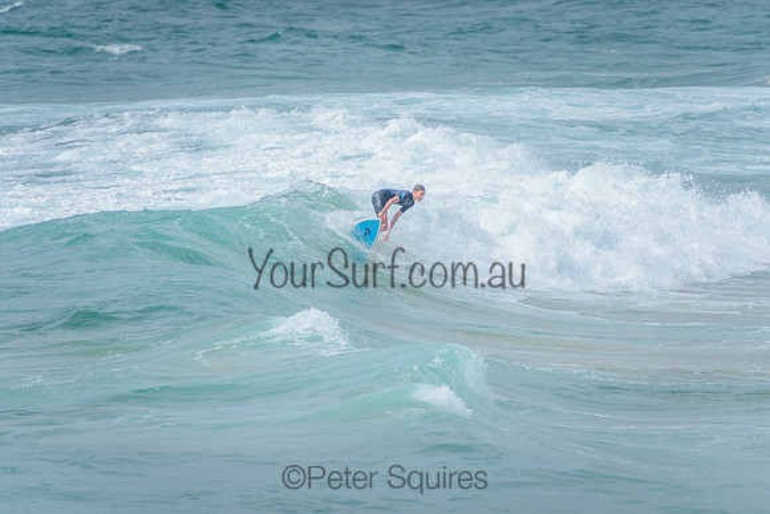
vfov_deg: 2.8
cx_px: 376
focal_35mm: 491
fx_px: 10497
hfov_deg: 4.2
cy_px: 243
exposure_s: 1/2000
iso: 140
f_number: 5.6
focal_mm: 400
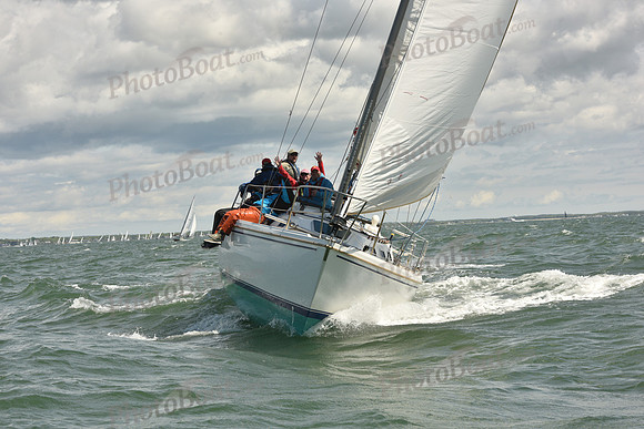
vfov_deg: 14.9
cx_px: 322
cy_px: 214
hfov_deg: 22.1
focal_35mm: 92
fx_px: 1646
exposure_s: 1/800
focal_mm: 92
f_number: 11
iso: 320
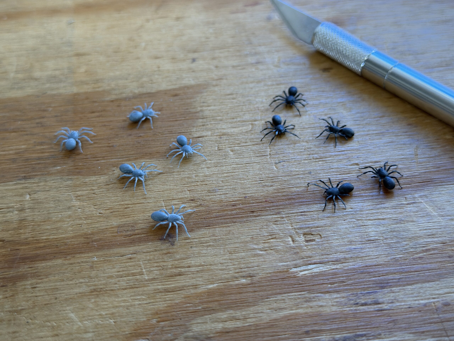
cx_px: 227
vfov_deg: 30.3
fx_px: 630
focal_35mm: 48
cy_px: 170
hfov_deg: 39.7
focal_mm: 6.76
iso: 125
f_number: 1.78
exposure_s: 1/197
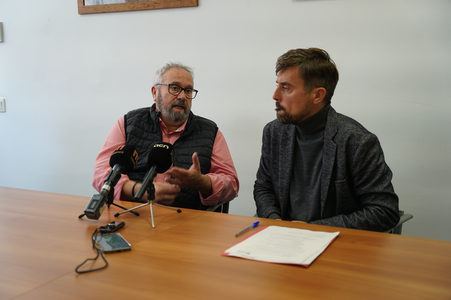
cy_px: 150
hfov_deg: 44.9
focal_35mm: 44
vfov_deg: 30.8
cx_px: 226
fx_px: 546
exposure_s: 1/60
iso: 200
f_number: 2.8
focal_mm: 43.6
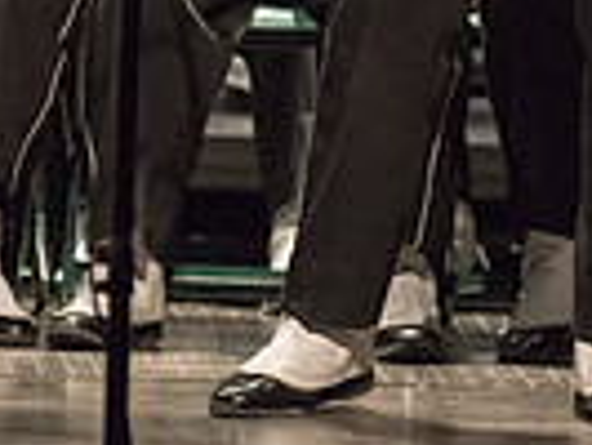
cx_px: 752
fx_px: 21585
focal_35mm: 1261
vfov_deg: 1.2
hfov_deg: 1.6
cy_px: -323
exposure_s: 1/500
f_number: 2.8
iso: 4000
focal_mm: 300
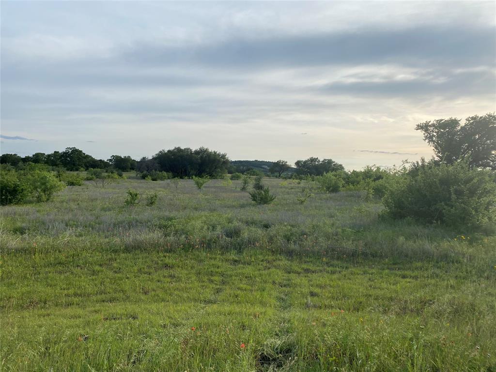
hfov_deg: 67.3
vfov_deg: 53.1
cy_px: 186
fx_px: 373
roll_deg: -2.3
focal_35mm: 26
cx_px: 248
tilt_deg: -1.9
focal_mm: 4.25
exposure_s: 1/2755
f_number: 1.8
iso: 32
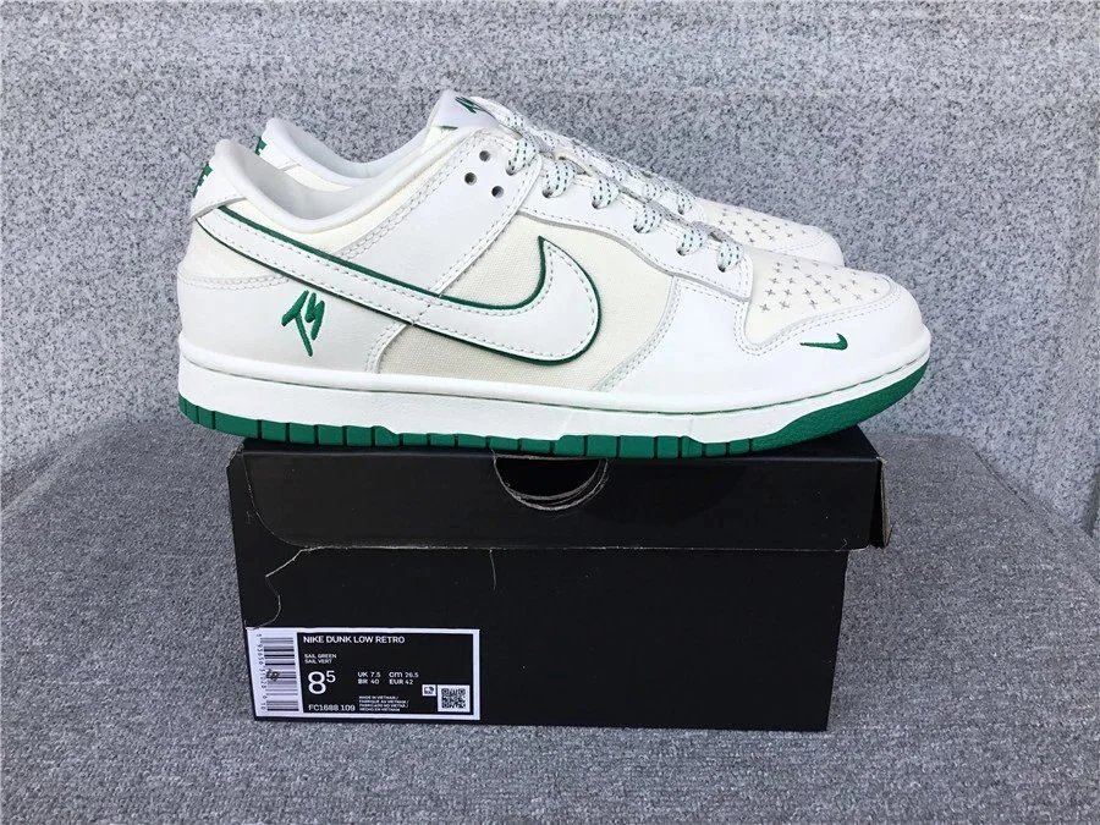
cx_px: 550
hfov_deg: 58.4
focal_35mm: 31
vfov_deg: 45.4
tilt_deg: -20.2
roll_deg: -0.9
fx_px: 985
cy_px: 412
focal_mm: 3.3
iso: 25
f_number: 2.4
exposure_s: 1/322
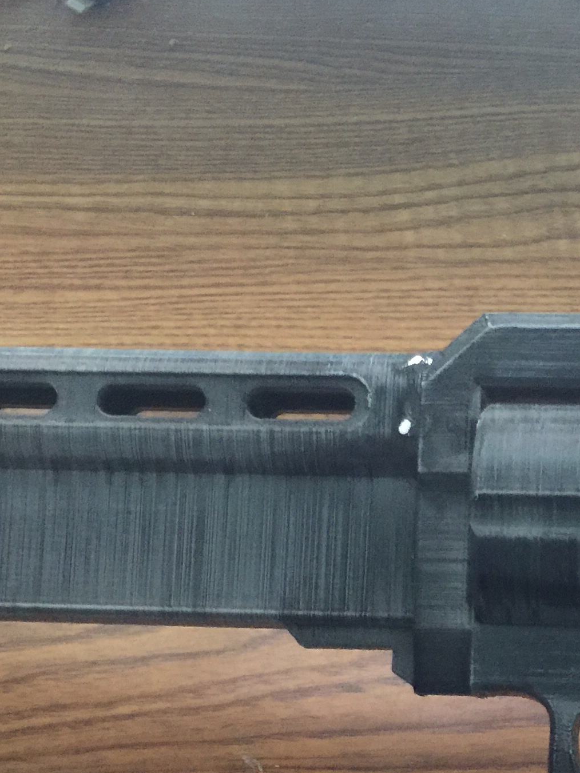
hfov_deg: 20.5
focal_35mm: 70
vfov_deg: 27.1
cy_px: 648
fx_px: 1564
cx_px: 549
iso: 100
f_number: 2.2
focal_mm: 4.15
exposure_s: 1/4
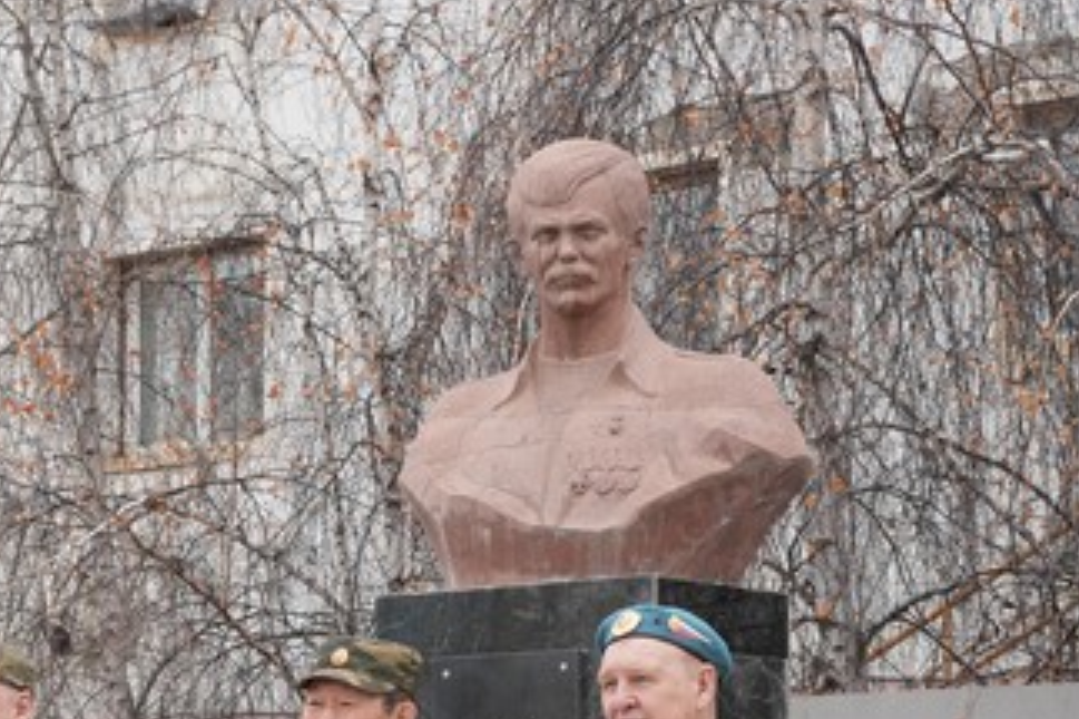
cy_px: 833
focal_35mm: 117
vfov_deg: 11.5
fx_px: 3505
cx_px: -150
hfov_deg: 16.9
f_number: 9
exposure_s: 1/100
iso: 320
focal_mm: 42
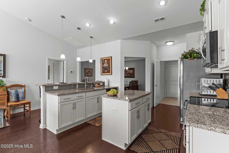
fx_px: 108
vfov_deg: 70.4
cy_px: 76
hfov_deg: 93.3
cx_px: 114
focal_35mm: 17
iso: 125
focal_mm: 17
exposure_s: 1
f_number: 9
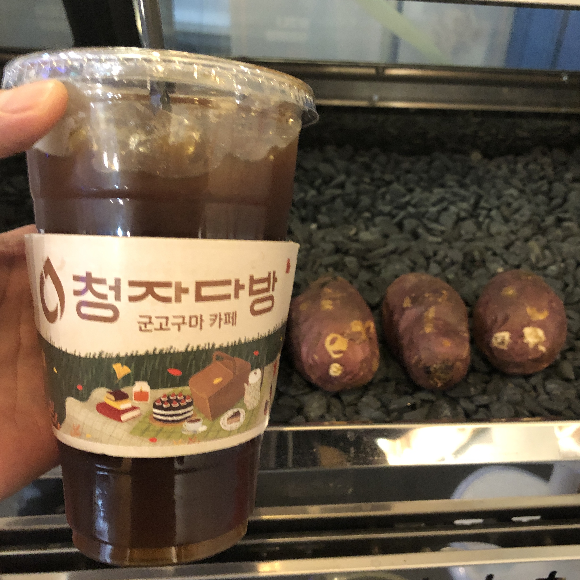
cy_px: 285
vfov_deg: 48.4
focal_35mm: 34
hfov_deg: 48.3
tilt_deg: -34.6
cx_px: 328
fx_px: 645
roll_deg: -4.1
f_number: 1.8
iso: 80
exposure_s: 1/5
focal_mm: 4
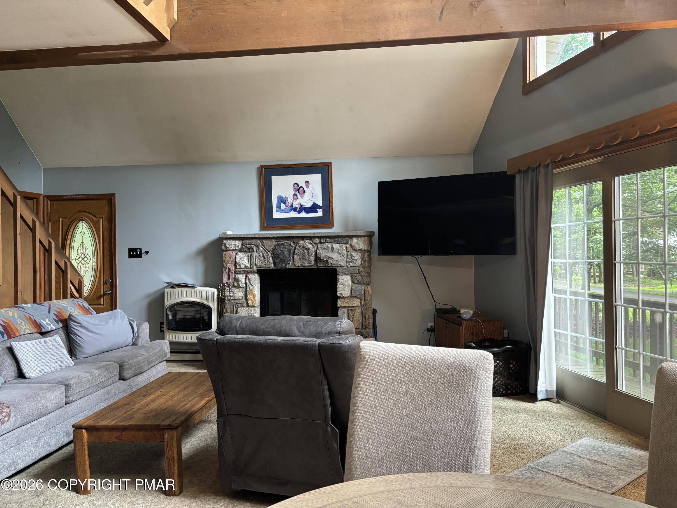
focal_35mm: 26
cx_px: 338
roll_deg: +0.8
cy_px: 254
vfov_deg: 53.1
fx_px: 508
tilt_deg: -0.6
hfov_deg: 67.3
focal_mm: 5.96
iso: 250
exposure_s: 1/60
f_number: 1.6
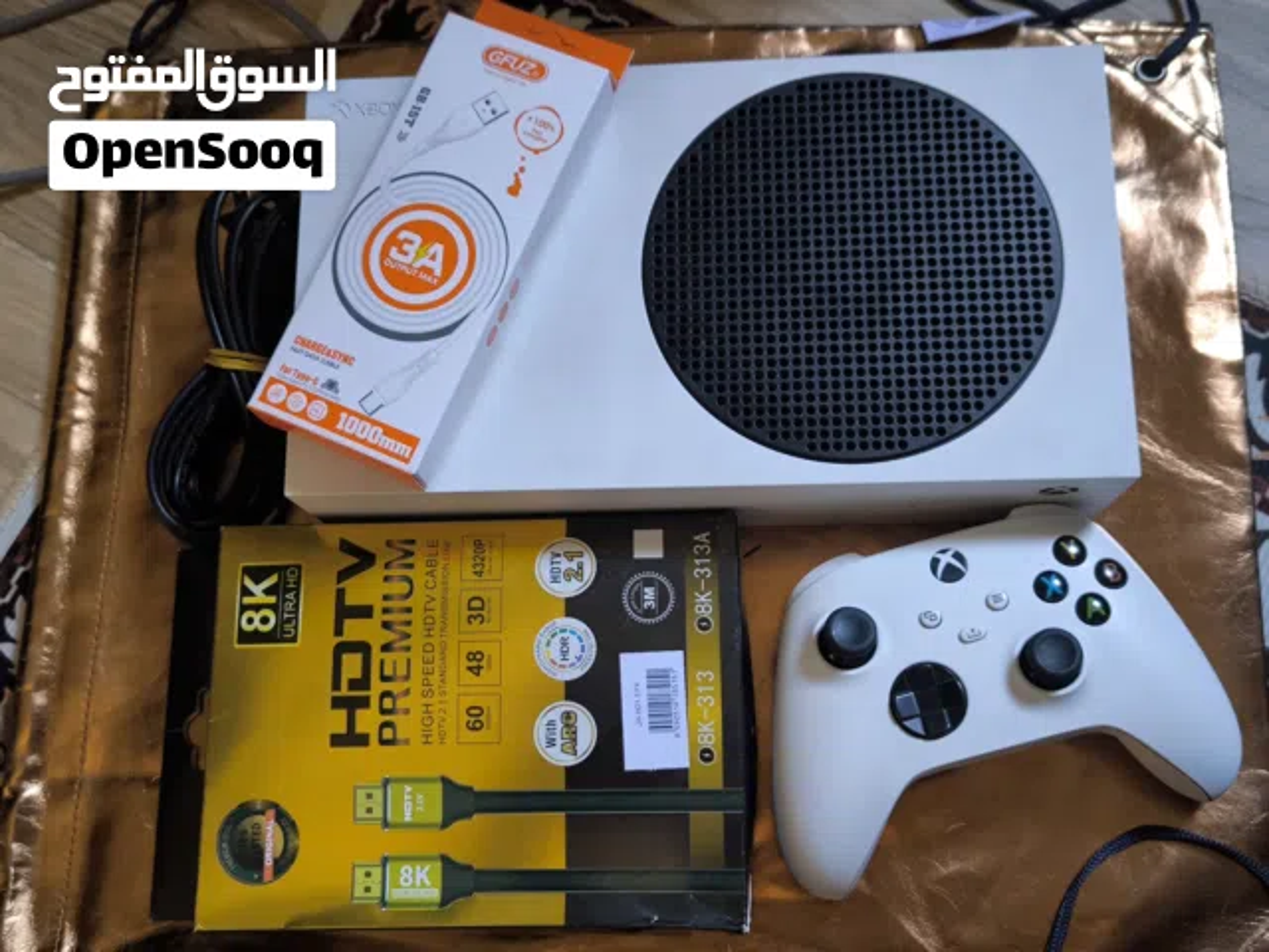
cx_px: 634
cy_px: 476
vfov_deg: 40.7
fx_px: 1283
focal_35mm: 35
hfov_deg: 52.6
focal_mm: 6.92
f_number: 1.9
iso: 500
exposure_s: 1/50
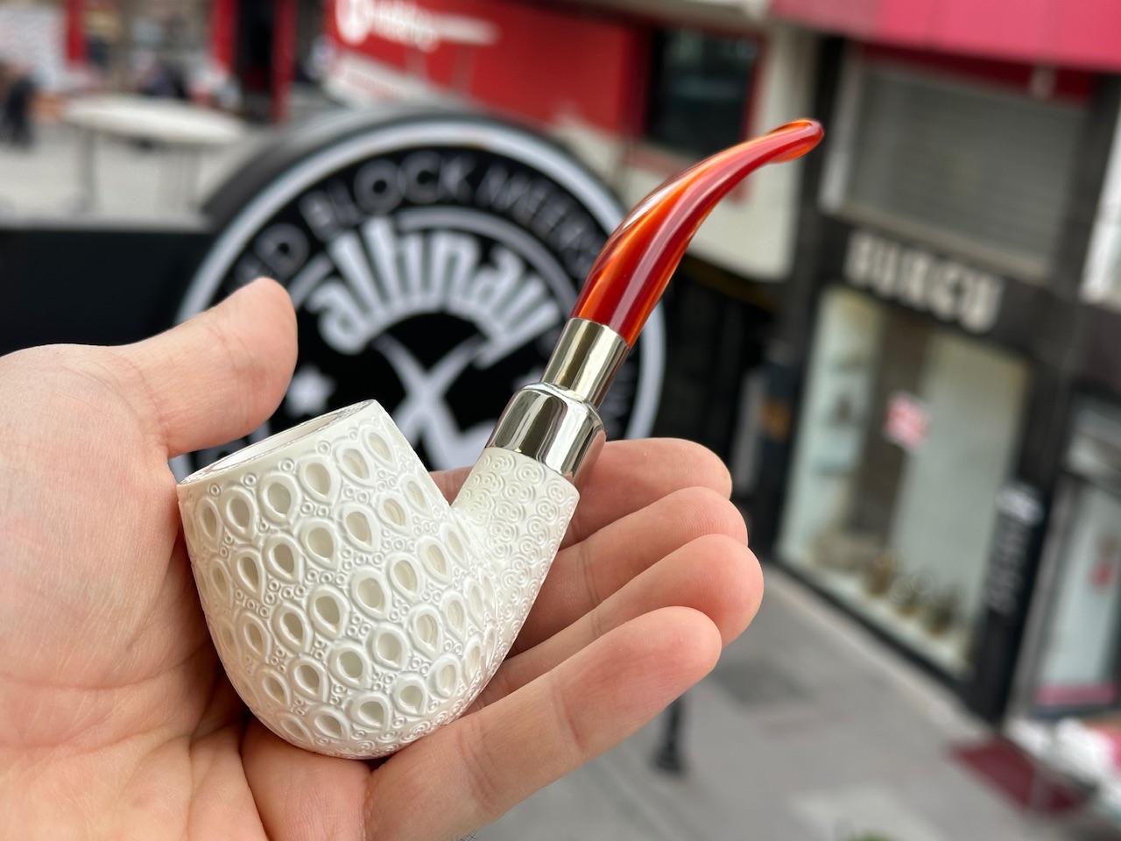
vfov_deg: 30.3
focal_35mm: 48
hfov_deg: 39.7
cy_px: 420
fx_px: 1554
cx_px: 560
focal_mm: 6.86
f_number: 1.78
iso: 64
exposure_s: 1/349
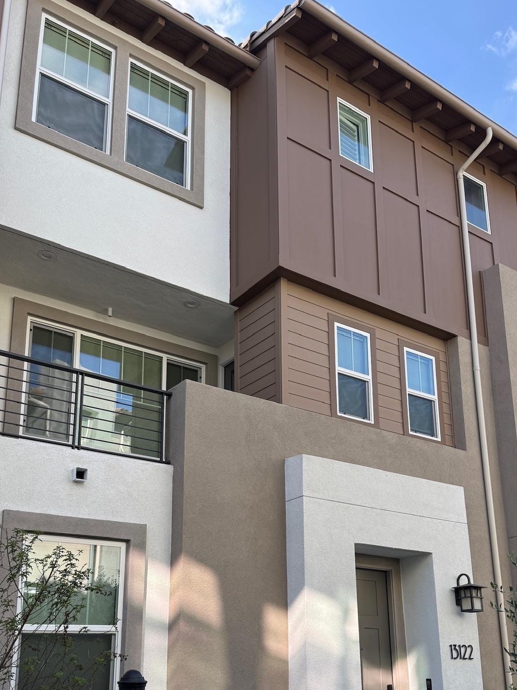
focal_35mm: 35
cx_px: 263
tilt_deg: +15.1
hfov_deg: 40.7
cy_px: 479
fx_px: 697
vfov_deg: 51.3
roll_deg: +1.0
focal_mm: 6.76
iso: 80
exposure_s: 1/925
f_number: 1.78
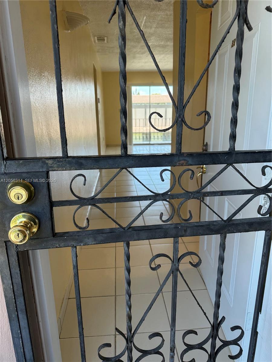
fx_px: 251
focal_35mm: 24
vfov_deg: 71.6
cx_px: 136
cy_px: 181
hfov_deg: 56.8
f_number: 1.78
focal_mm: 6.76
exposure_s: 1/336
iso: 100
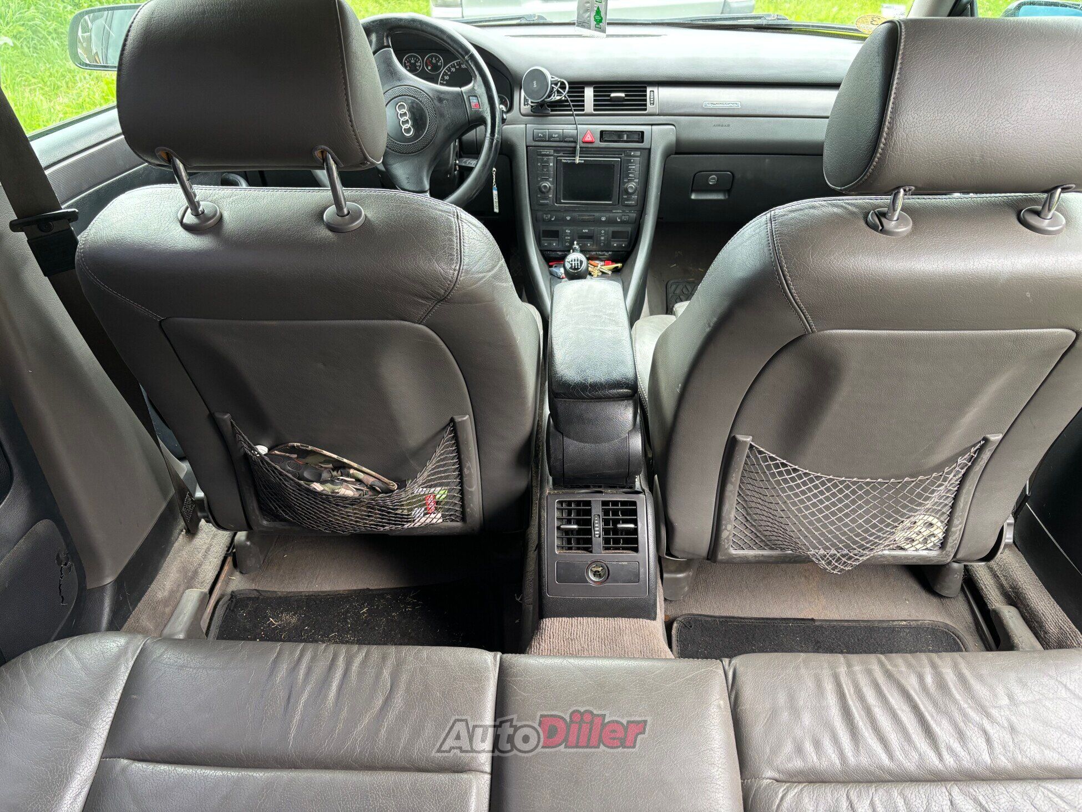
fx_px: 813
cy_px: 406
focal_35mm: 26
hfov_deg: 67.3
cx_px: 541
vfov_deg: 53.1
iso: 160
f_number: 1.6
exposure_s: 1/60
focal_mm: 5.96
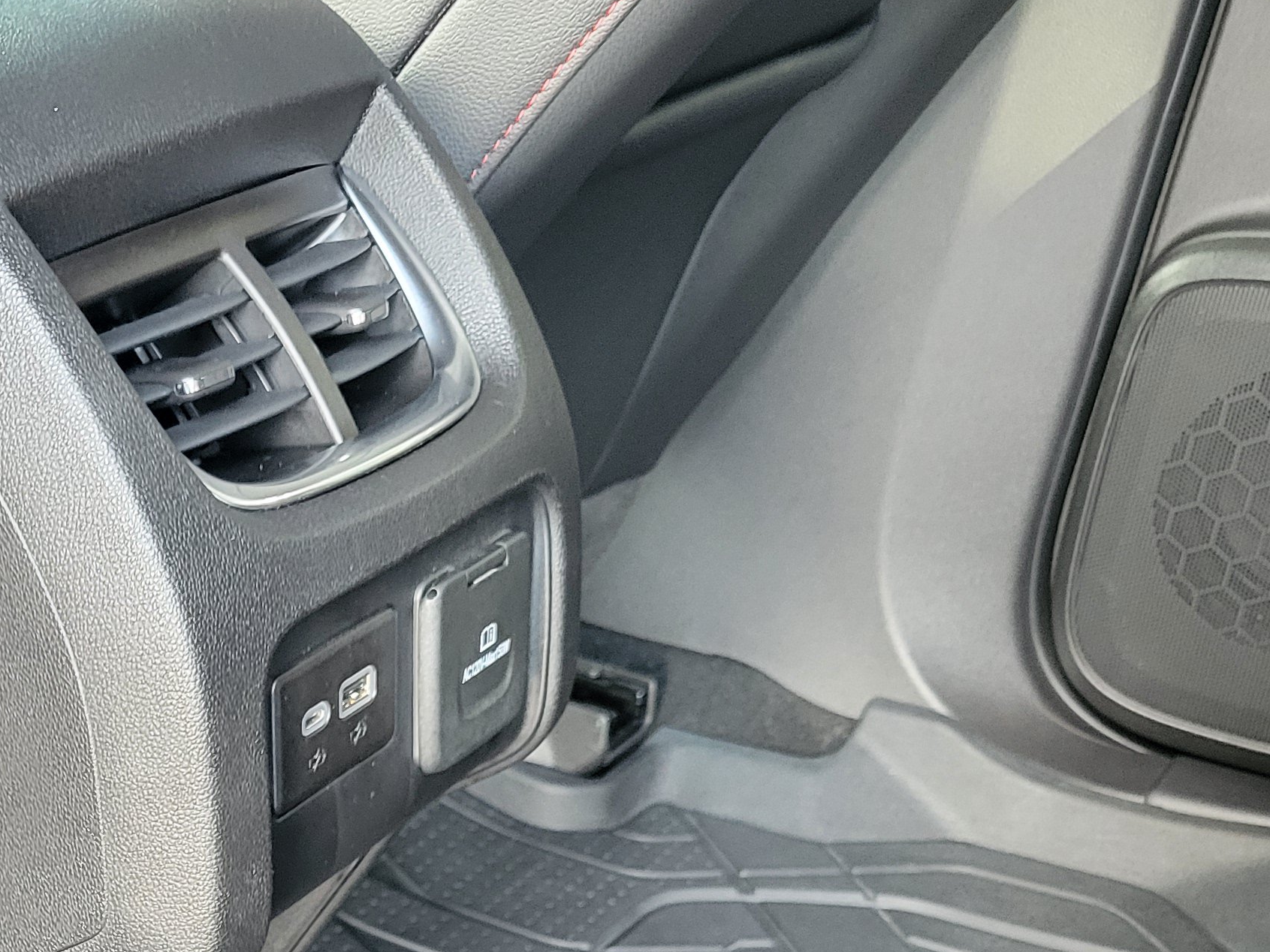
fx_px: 2275
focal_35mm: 62
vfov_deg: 22.2
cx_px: 94
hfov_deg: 29.7
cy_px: 1082
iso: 400
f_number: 1.8
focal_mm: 5.4
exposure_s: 1/40
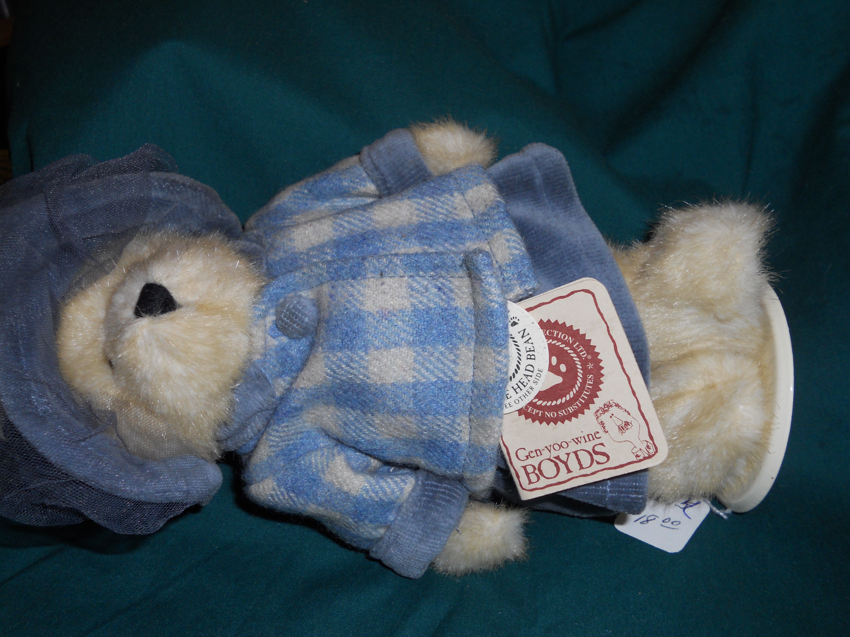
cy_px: 318
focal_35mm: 32
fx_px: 786
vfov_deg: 44.2
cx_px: 425
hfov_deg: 56.8
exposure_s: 1/25
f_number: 8.8
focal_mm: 5.8
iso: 80
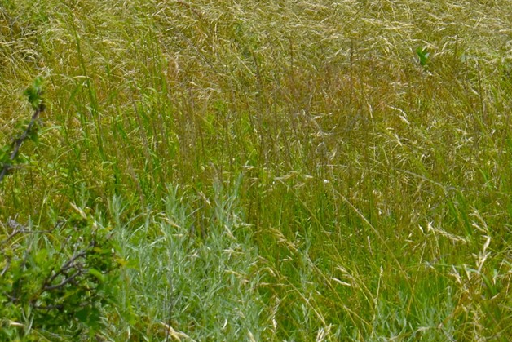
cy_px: -193
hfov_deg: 10.2
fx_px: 2802
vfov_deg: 6.9
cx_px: 727
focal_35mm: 197
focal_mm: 38
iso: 100
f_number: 10
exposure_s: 1/200
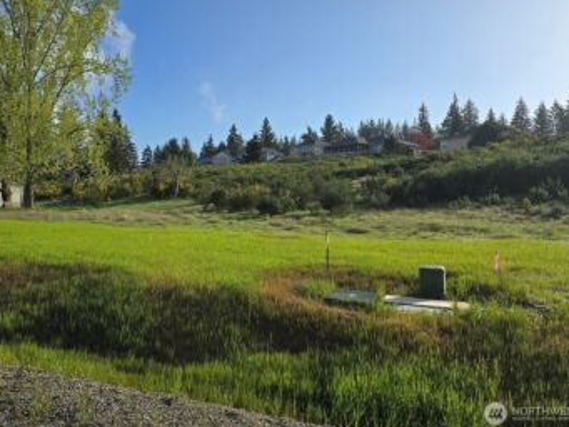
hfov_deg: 65.2
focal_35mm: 27
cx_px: 259
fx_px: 444
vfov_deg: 51.2
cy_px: 180
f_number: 1.7
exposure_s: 1/947
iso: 12
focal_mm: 6.3
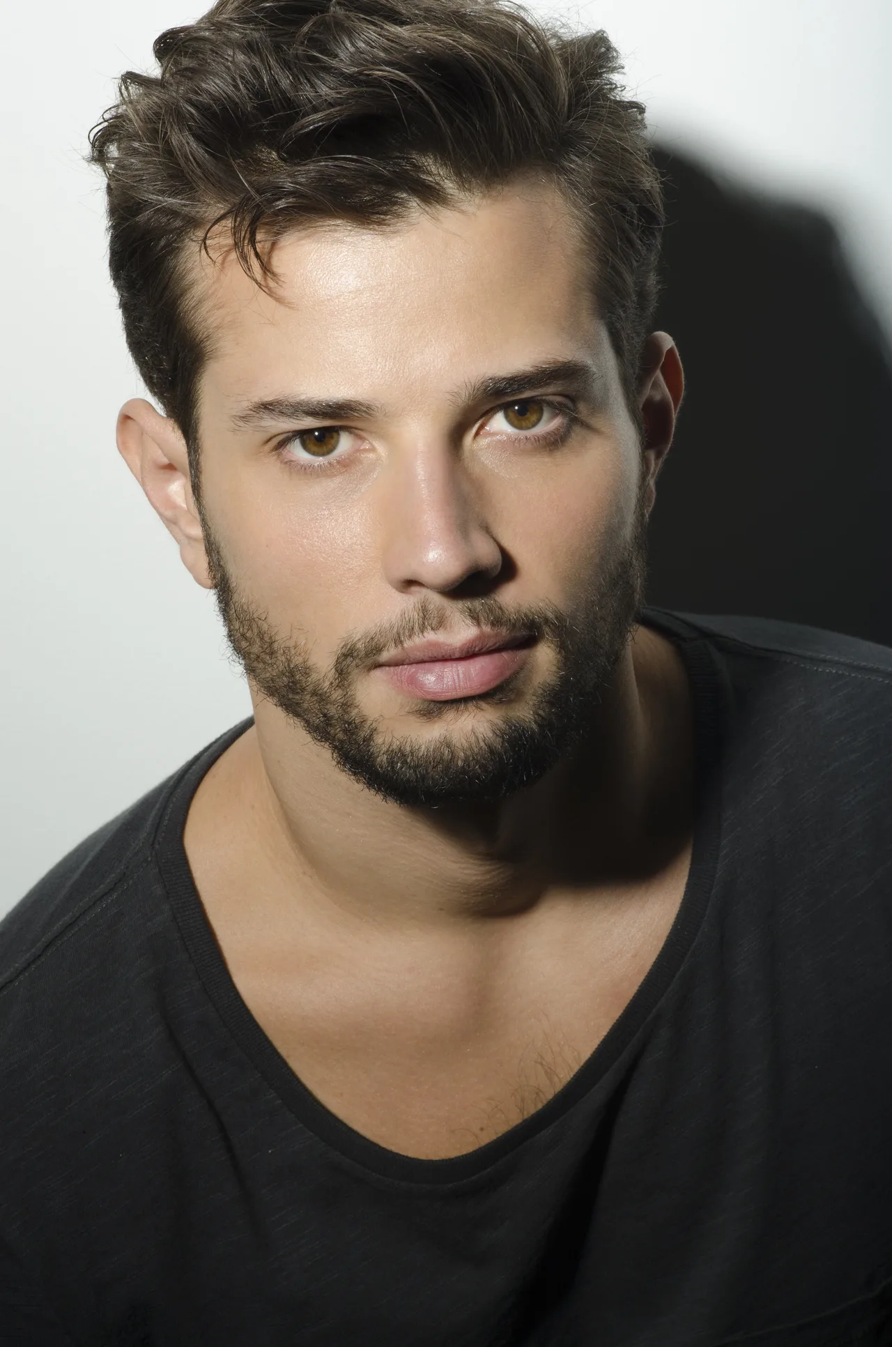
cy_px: 674
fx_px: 4759
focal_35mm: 128
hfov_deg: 10.7
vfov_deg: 16.1
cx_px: 446
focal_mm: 85
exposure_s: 1/200
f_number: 14
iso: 100
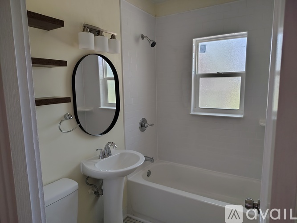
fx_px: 206
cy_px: 112
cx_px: 148
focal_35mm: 24
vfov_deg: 56.8
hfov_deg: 71.6
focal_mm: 5.56
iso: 861
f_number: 1.8
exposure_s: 1/50
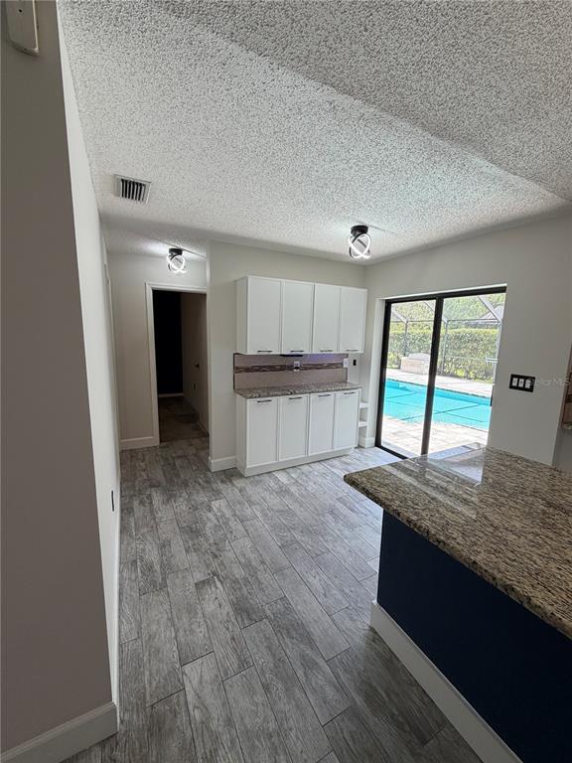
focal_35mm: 14
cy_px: 382
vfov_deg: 102.1
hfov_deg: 85.7
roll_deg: -0.5
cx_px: 286
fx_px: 308
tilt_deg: -8.5
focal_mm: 2.22
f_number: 2.2
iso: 100
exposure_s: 1/121
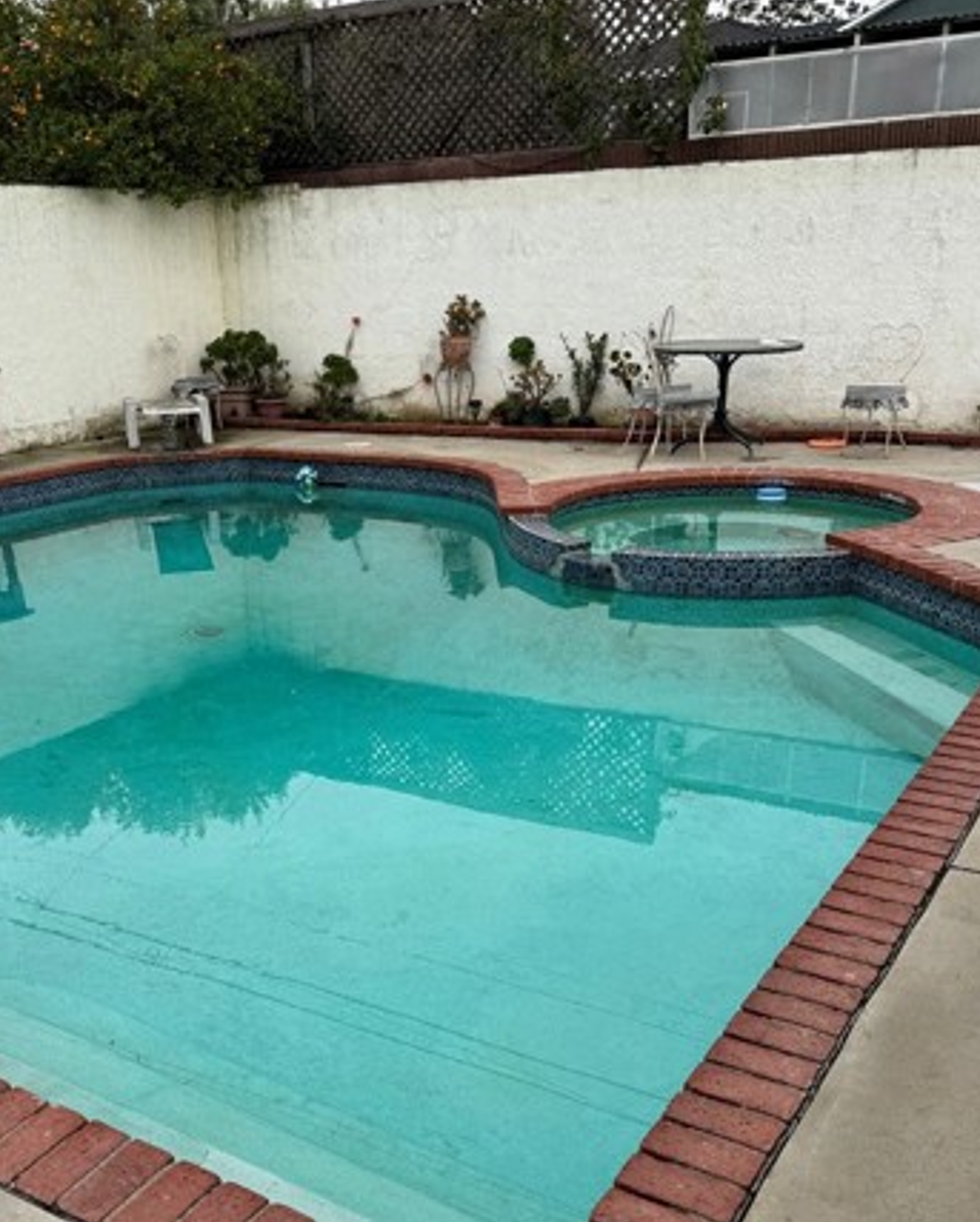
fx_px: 1268
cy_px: 765
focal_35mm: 35
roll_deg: +4.6
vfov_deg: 51.0
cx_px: 360
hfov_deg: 41.9
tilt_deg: -22.6
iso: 80
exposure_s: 1/293
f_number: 1.78
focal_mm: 6.76
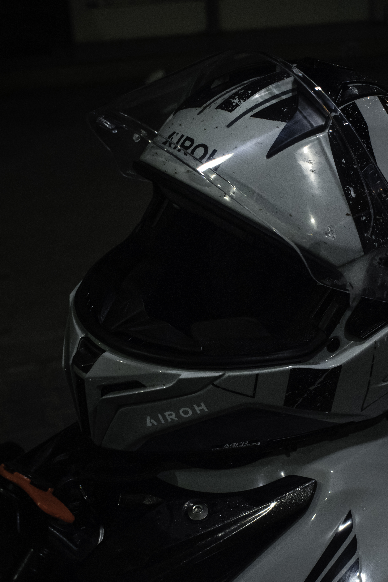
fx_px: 1035
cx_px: 245
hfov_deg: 21.2
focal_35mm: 64
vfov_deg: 31.2
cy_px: 374
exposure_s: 1/200
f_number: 5.6
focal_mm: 28
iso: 1600
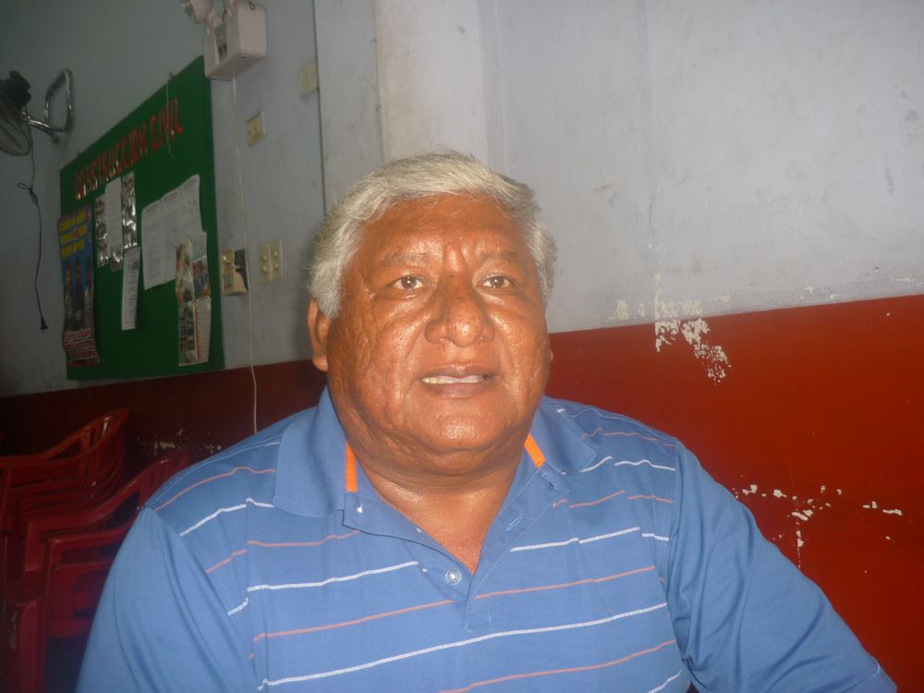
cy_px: 346
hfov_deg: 55.4
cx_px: 462
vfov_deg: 42.9
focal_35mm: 33
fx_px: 881
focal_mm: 5.5
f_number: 2.8
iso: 100
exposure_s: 1/30
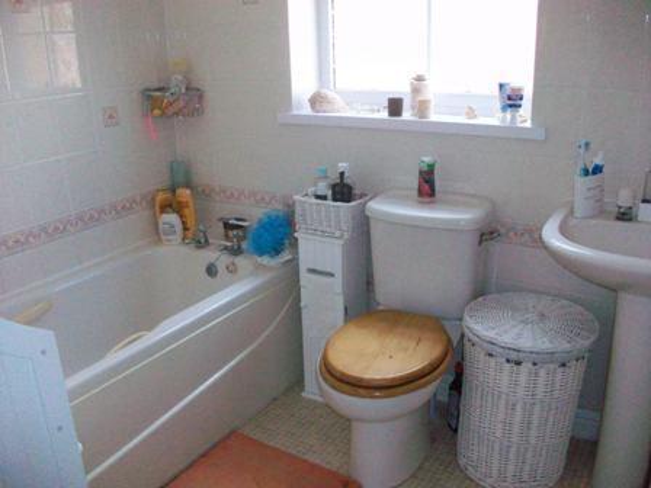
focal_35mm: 32
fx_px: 602
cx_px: 326
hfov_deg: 56.8
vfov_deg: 44.2
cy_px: 244
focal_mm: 5.7
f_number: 2.8
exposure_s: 1/125
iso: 400
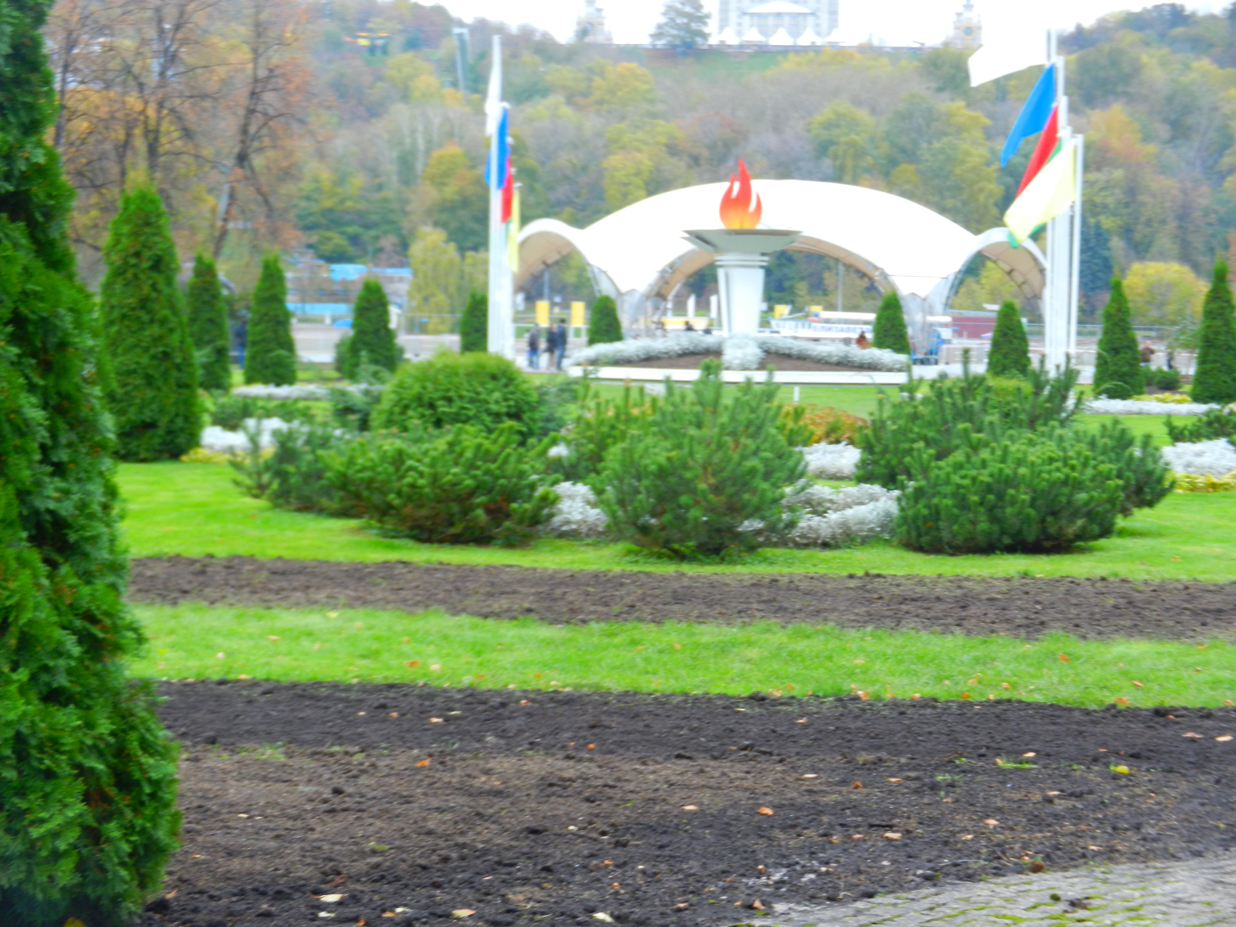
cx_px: 618
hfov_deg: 21.5
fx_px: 3249
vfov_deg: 16.2
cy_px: 464
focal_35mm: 91
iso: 200
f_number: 4.9
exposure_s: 1/30
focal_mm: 16.3
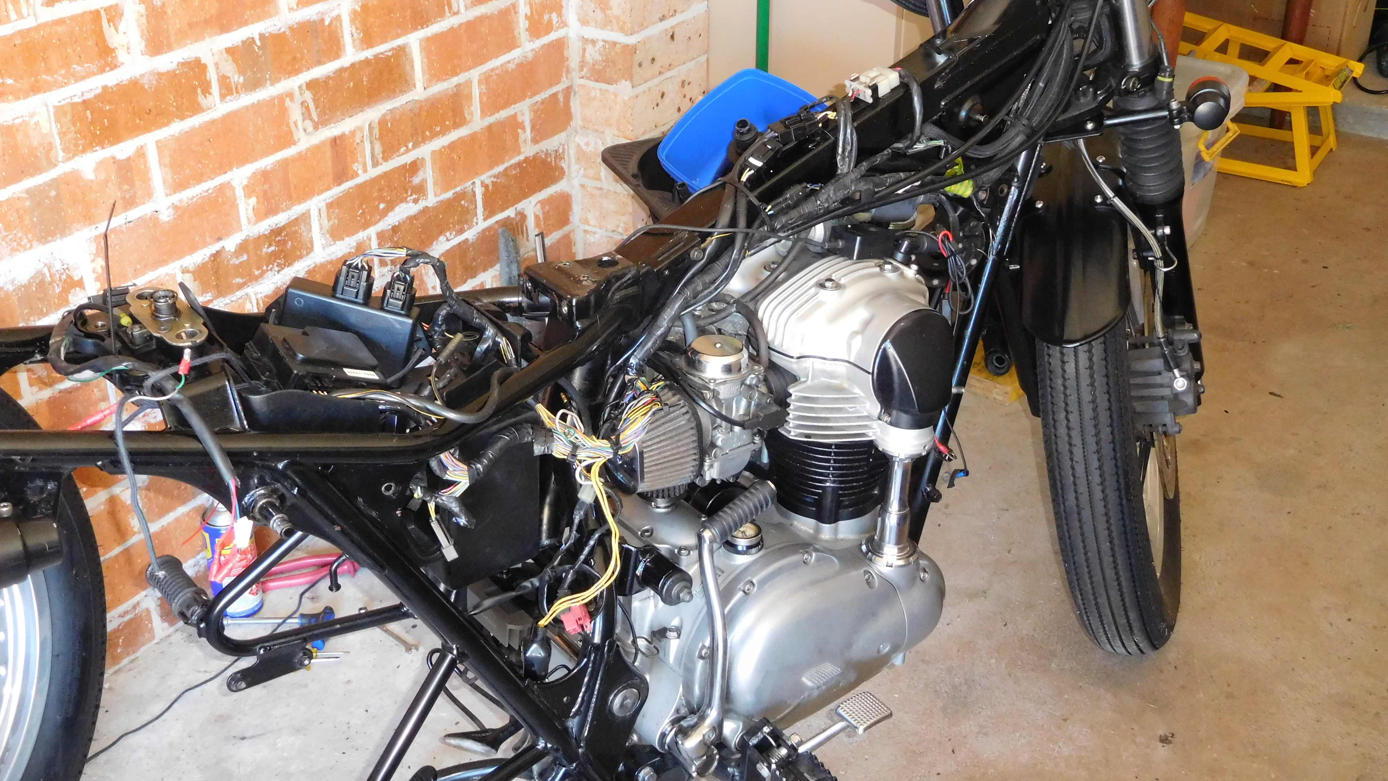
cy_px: 348
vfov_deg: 27.1
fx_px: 1619
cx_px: 695
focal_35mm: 44
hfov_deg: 46.4
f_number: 3.9
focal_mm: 7.1
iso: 640
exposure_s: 1/30
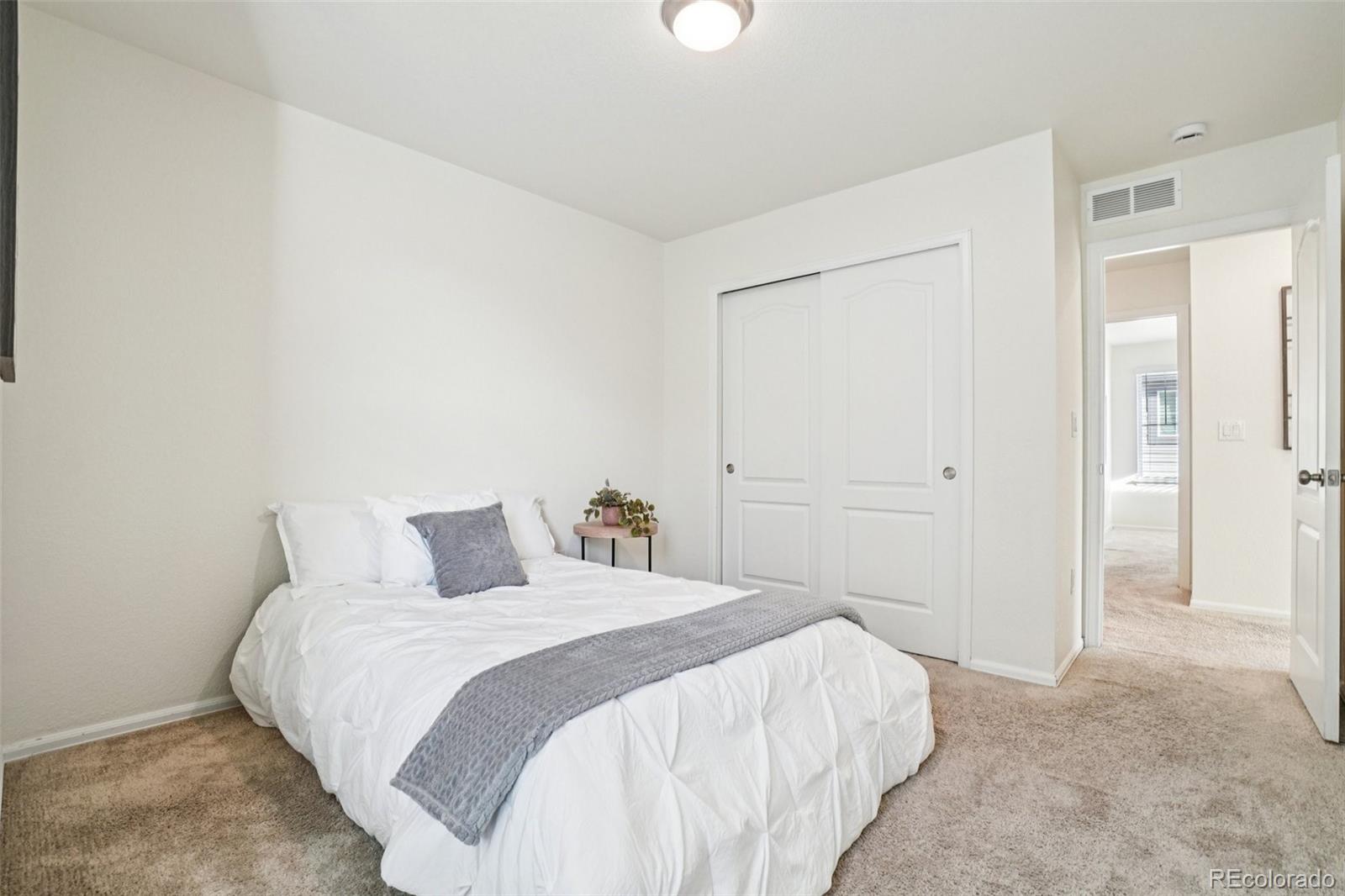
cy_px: 448
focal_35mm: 15
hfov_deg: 100.4
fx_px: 560
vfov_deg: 77.3
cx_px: 672
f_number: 8
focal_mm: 10
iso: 400
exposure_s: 1/30
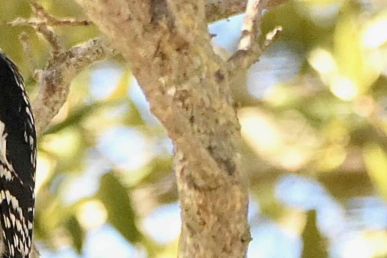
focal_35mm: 1063
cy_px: 176
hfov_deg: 1.9
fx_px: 11425
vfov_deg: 1.3
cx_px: -73
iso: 5000
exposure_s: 1/2500
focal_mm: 280
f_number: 6.3
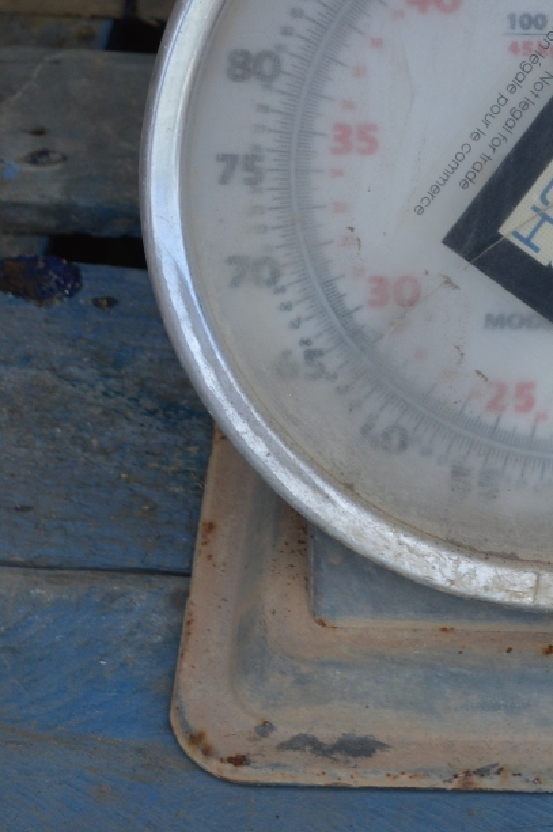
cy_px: -99
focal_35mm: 118
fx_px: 2723
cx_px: 599
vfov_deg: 16.8
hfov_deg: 11.4
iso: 100
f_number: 6.3
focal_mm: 32
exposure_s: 1/160
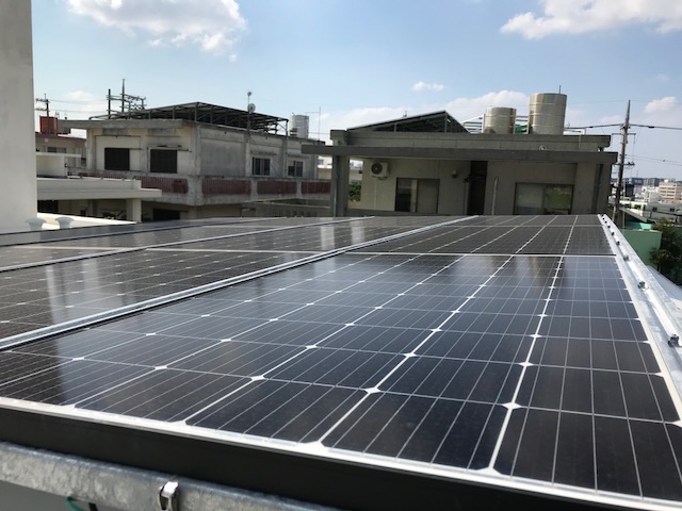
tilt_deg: -8.3
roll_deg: -2.8
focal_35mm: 28
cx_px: 341
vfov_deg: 49.7
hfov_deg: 63.4
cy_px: 256
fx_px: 552
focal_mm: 3.99
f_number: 1.8
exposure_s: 1/4367
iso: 20
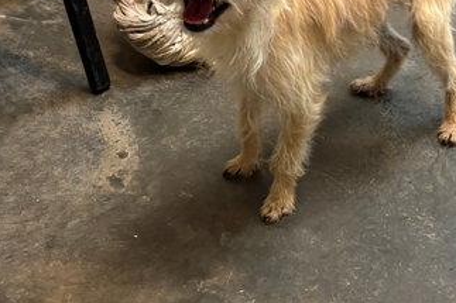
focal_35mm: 67
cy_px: 148
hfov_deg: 29.9
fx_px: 848
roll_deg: +1.8
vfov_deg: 20.3
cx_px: 306
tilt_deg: -38.7
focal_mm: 5.96
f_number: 1.6
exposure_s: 1/60
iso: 200
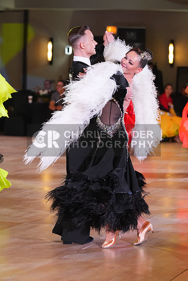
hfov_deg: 9.6
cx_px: 94
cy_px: 140
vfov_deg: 14.3
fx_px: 1119
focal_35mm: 143
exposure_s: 1/250
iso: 3200
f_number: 4.5
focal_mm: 143
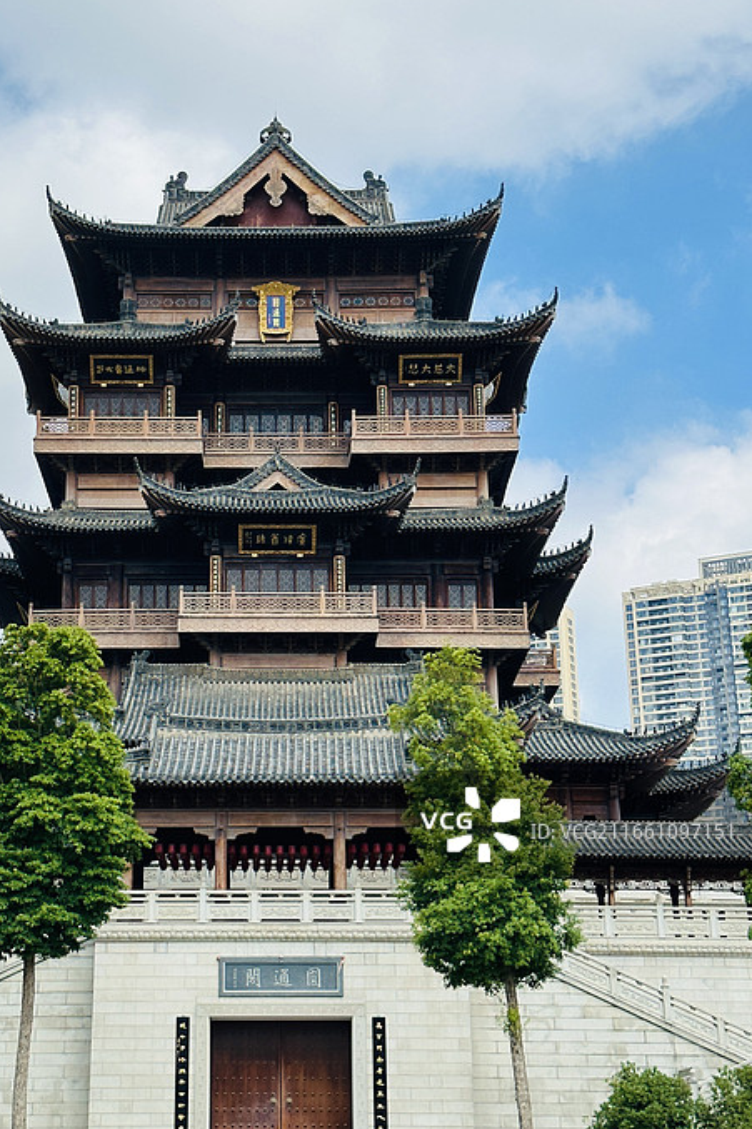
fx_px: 1849
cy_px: 512
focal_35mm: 59
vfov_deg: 33.9
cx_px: 267
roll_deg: -0.8
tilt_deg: +19.4
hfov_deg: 22.9
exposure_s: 1/5263
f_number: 1.78
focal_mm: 6.86
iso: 64
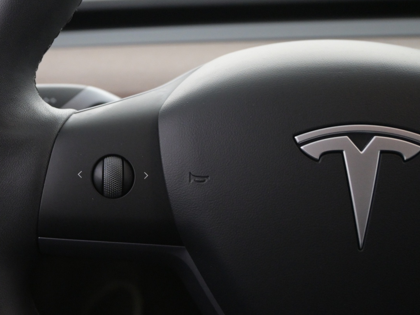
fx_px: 644
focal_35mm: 53
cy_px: 166
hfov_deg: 35.4
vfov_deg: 27.5
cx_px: 113
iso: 2500
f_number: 4.2
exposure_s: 1/50
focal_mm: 24.5
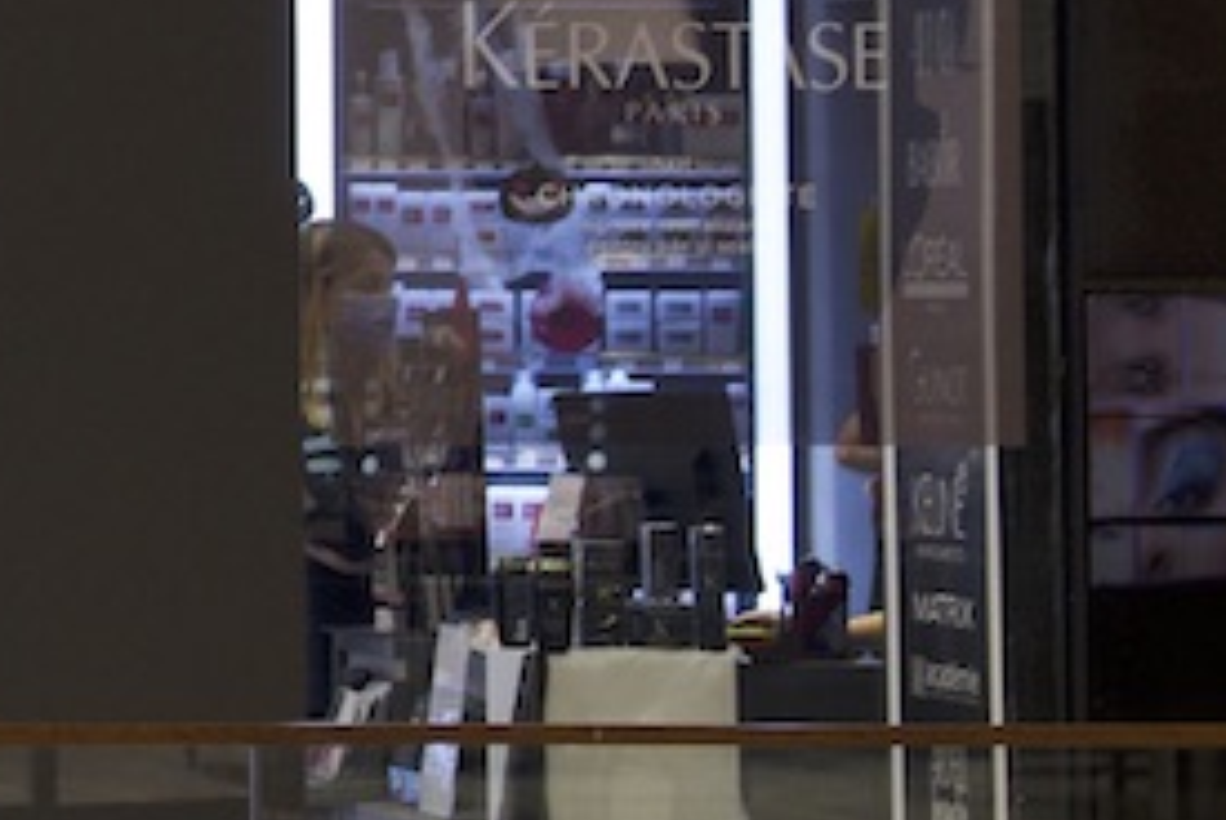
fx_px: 8557
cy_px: -274
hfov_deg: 7.9
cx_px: -994
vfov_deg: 5.5
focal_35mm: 251
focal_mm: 36
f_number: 4.5
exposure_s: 1/125
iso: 500
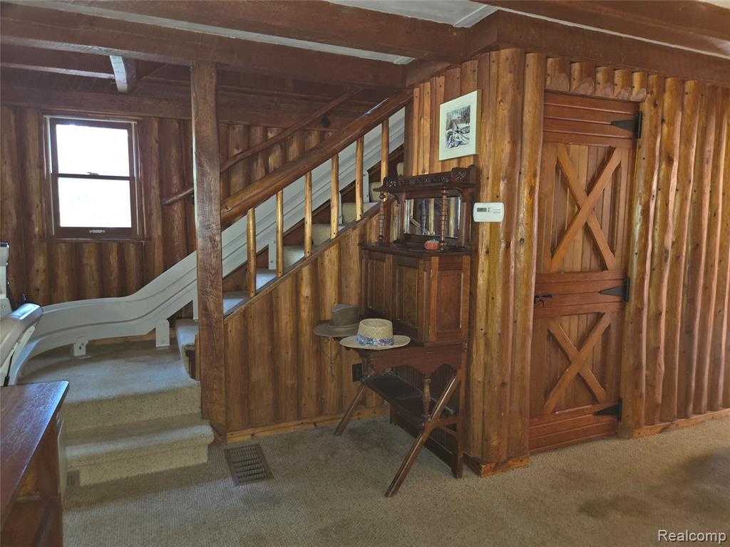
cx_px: 365
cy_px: 274
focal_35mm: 23
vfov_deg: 58.9
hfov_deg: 73.9
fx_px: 485
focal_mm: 5.4
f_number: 1.8
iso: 250
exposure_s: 1/12
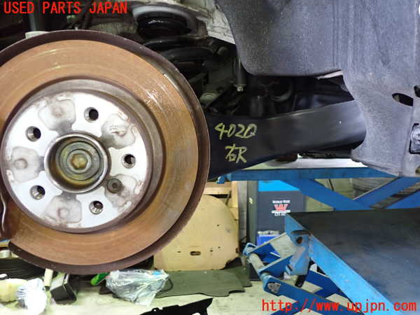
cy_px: 158
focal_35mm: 30
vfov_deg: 46.8
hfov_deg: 60.0
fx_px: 364
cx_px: 210
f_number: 2.3
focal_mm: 5.4
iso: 800
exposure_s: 1/30
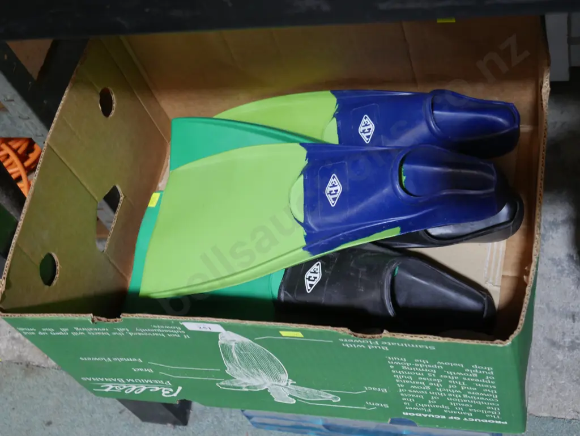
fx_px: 905
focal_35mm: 54
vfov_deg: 27.1
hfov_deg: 35.5
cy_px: 218
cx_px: 290
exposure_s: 1/60
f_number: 5.3
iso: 1000
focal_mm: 27
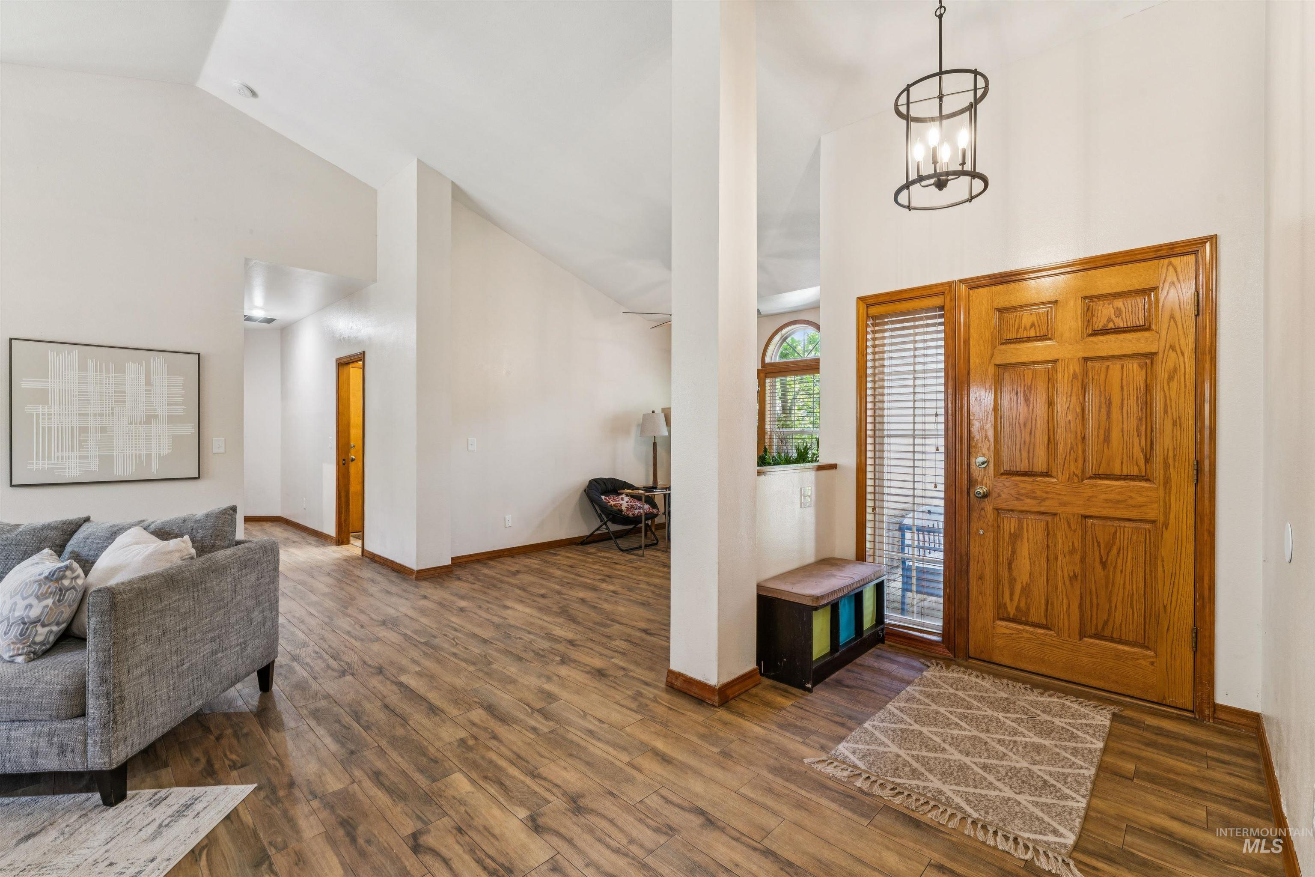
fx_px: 566
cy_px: 438
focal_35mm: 16
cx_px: 658
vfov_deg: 75.5
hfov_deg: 98.5
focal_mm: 15.5
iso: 400
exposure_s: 1/3.33
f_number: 13
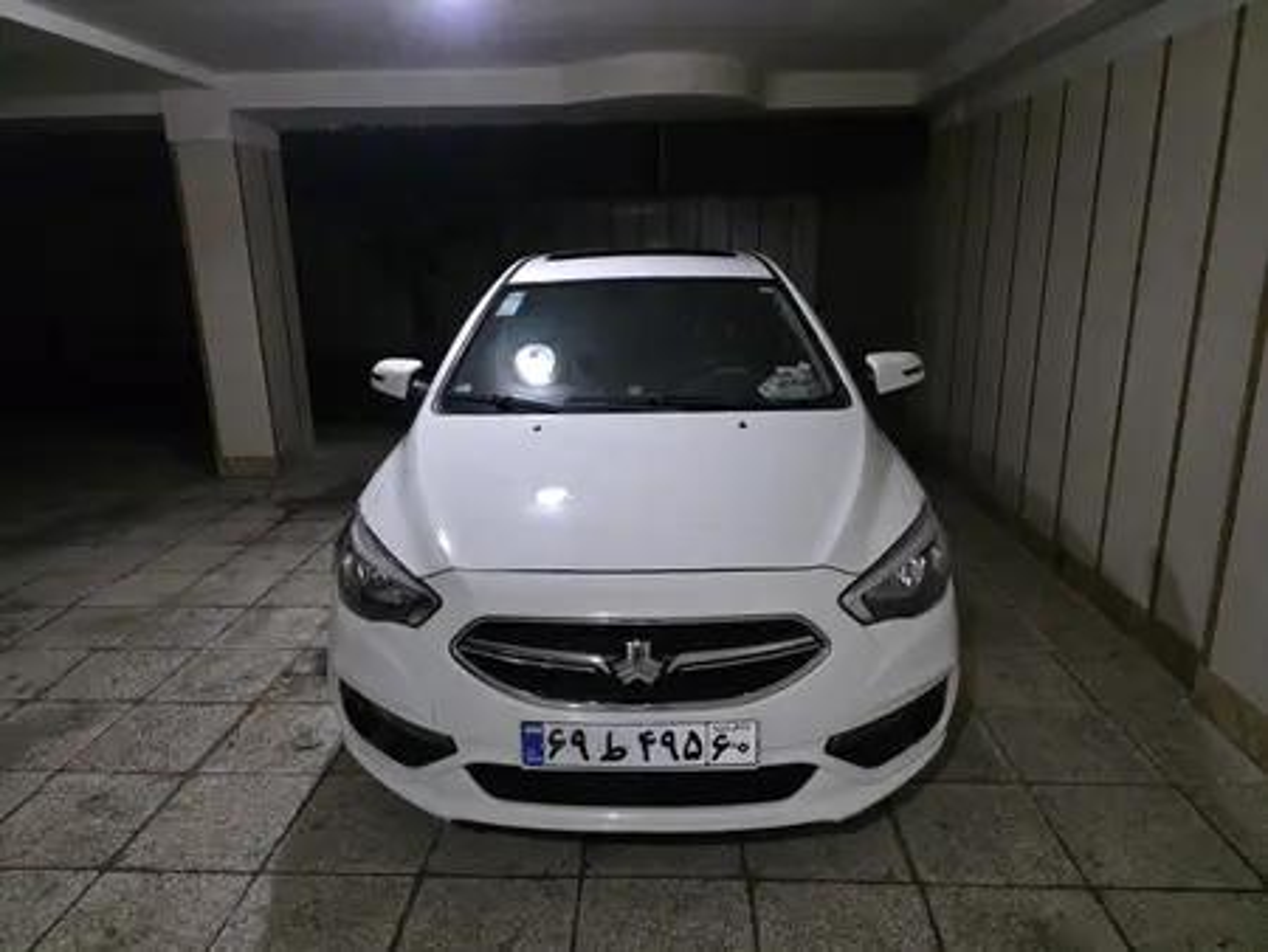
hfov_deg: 73.9
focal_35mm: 23
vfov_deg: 58.9
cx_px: 634
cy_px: 476
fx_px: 843
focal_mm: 6.3
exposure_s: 1/100
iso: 2000
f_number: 1.7
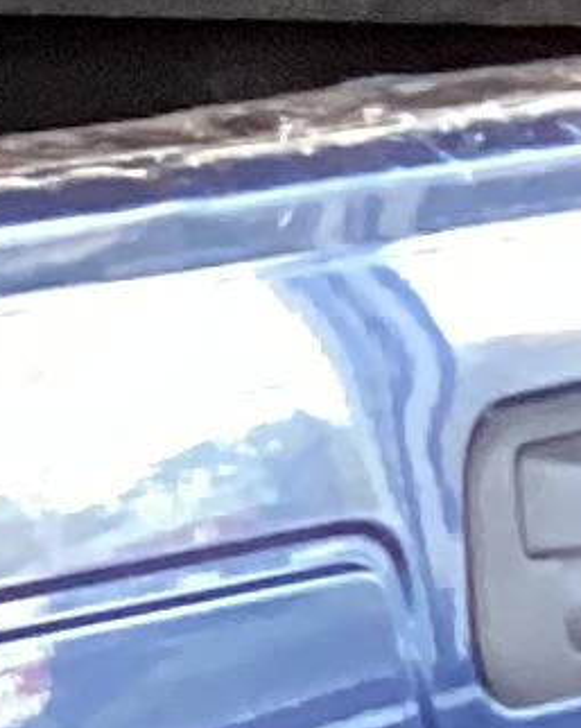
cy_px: 1094
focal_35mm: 307
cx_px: -2168
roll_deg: +1.6
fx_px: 6608
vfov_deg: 6.2
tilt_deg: -15.3
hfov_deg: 4.4
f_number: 2.4
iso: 250
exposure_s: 1/60
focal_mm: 3.3
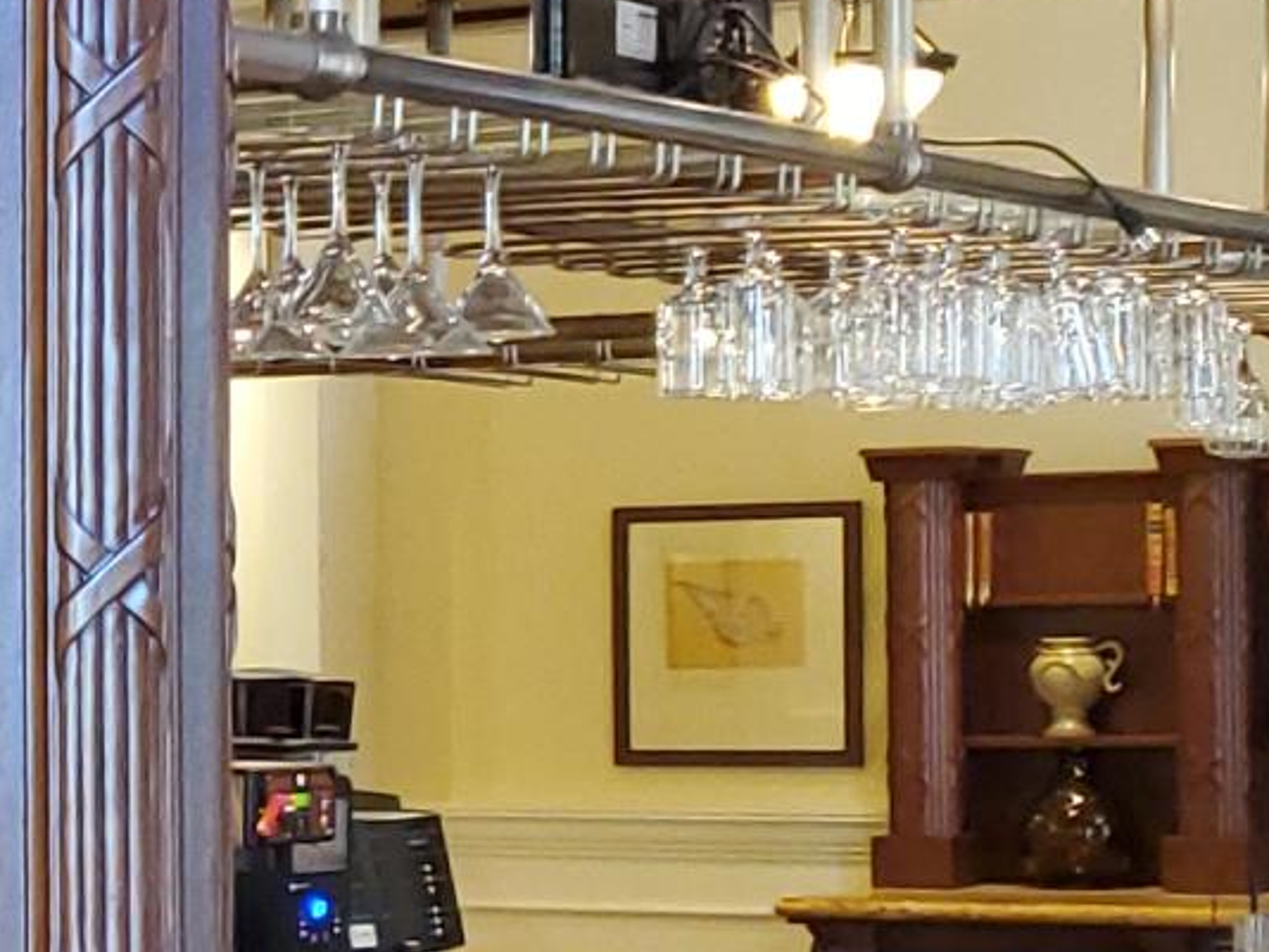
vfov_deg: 10.2
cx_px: -739
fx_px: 5355
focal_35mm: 146
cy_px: 698
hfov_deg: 12.7
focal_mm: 4.3
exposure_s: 1/24
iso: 160
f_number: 1.5
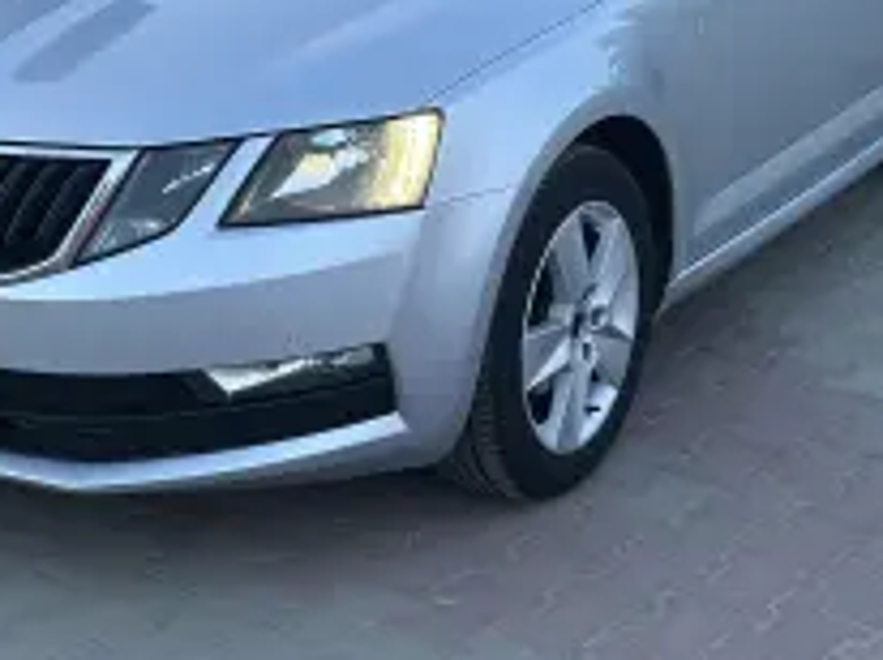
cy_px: 99
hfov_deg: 23.3
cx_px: 403
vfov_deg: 17.3
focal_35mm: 84
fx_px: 2140
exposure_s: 1/50
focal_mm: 6.86
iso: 400
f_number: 1.78
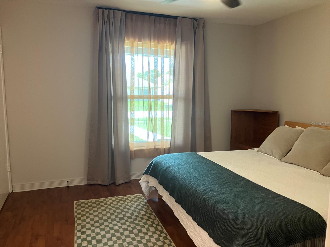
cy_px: 124
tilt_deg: -6.3
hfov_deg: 63.4
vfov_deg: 49.7
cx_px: 165
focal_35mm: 28
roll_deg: -0.7
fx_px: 267
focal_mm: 3.99
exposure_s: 1/60
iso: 200
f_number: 1.8
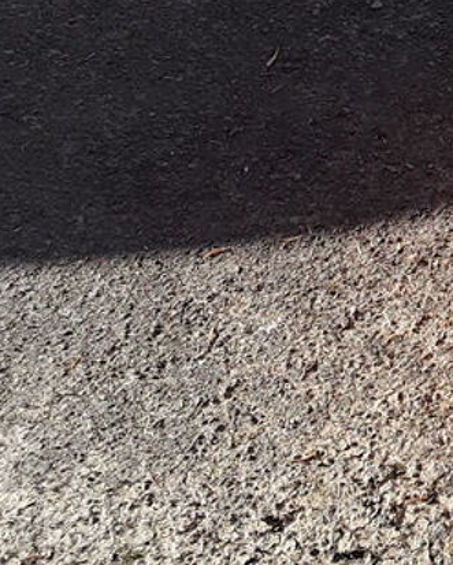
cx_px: 624
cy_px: 86
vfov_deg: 22.1
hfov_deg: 16.8
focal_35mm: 85
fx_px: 1423
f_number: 1.9
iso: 40
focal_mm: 2.91
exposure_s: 1/948
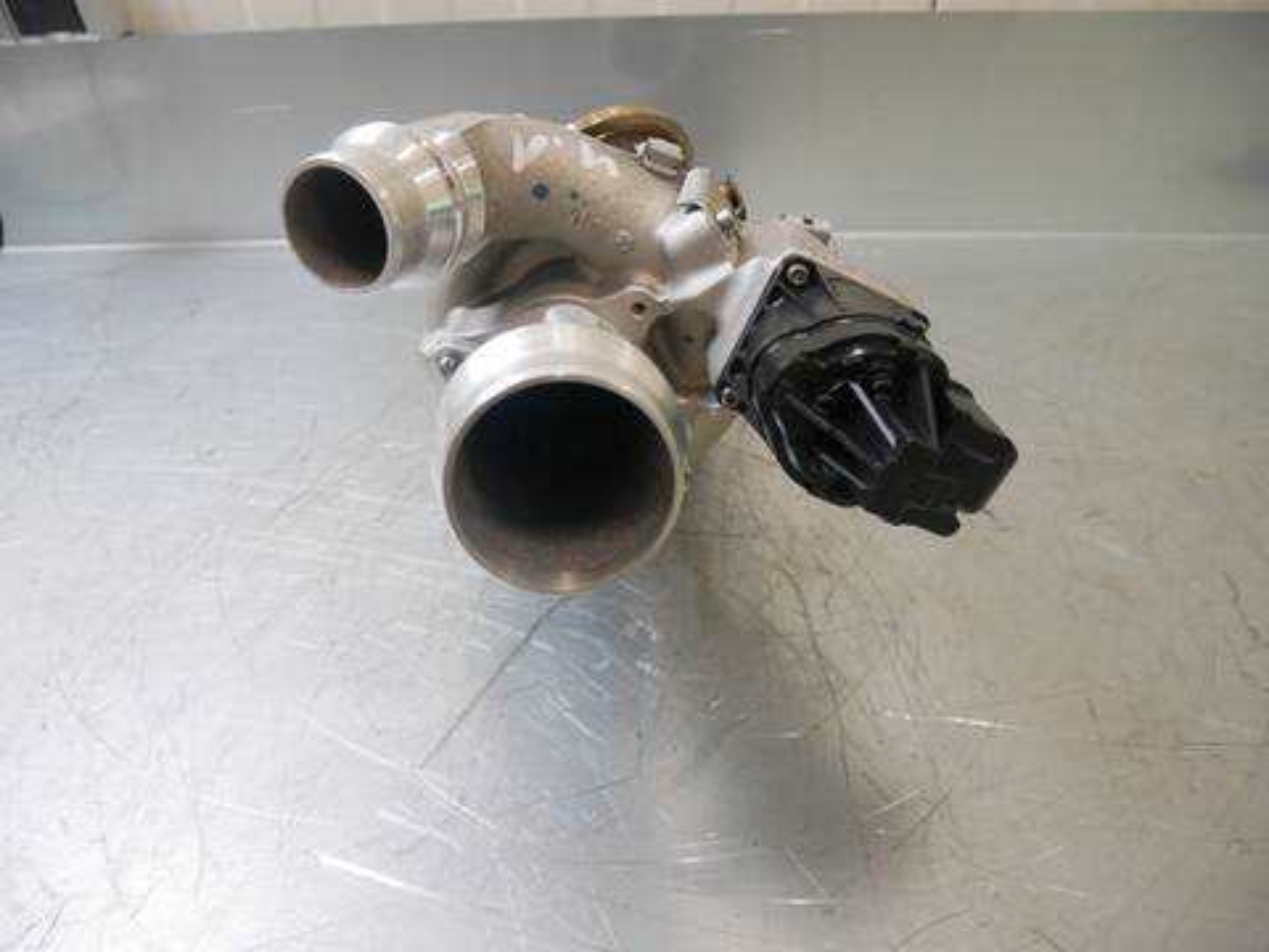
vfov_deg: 56.8
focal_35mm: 24
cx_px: 634
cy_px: 476
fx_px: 880
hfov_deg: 71.6
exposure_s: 1/60
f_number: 3.5
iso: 1250
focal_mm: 12
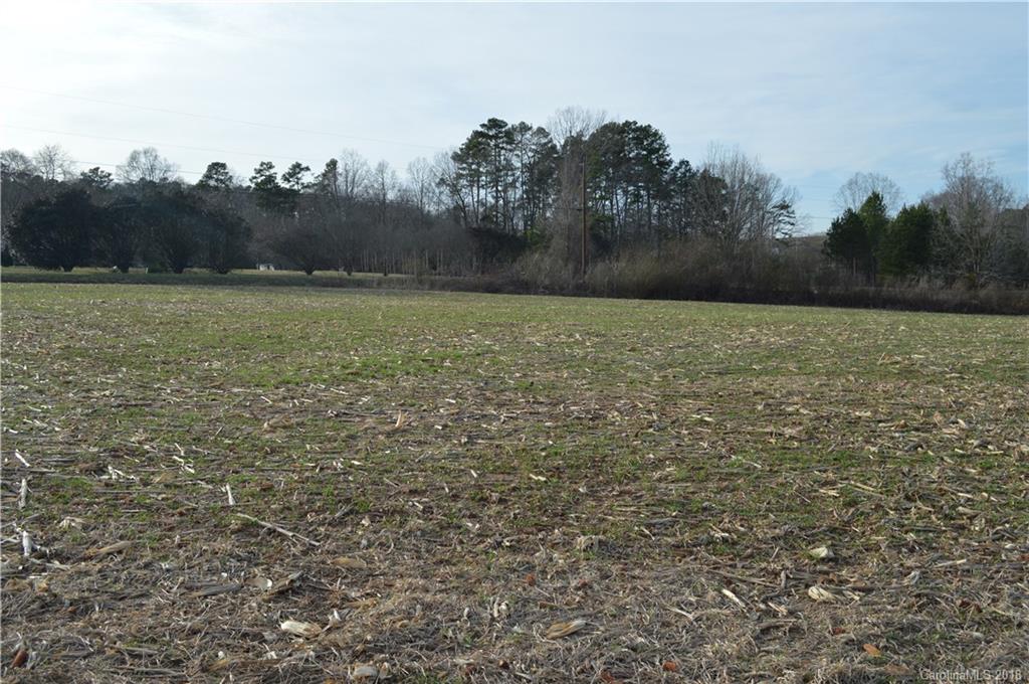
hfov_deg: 62.0
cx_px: 514
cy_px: 342
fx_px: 856
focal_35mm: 30
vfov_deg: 43.5
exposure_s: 1/200
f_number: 7.1
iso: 100
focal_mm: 20
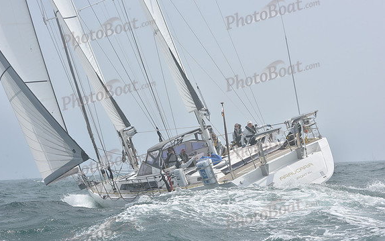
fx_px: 1081
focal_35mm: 103
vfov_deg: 12.7
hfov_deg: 20.2
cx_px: 191
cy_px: 118
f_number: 11
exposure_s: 1/800
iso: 320
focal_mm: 100
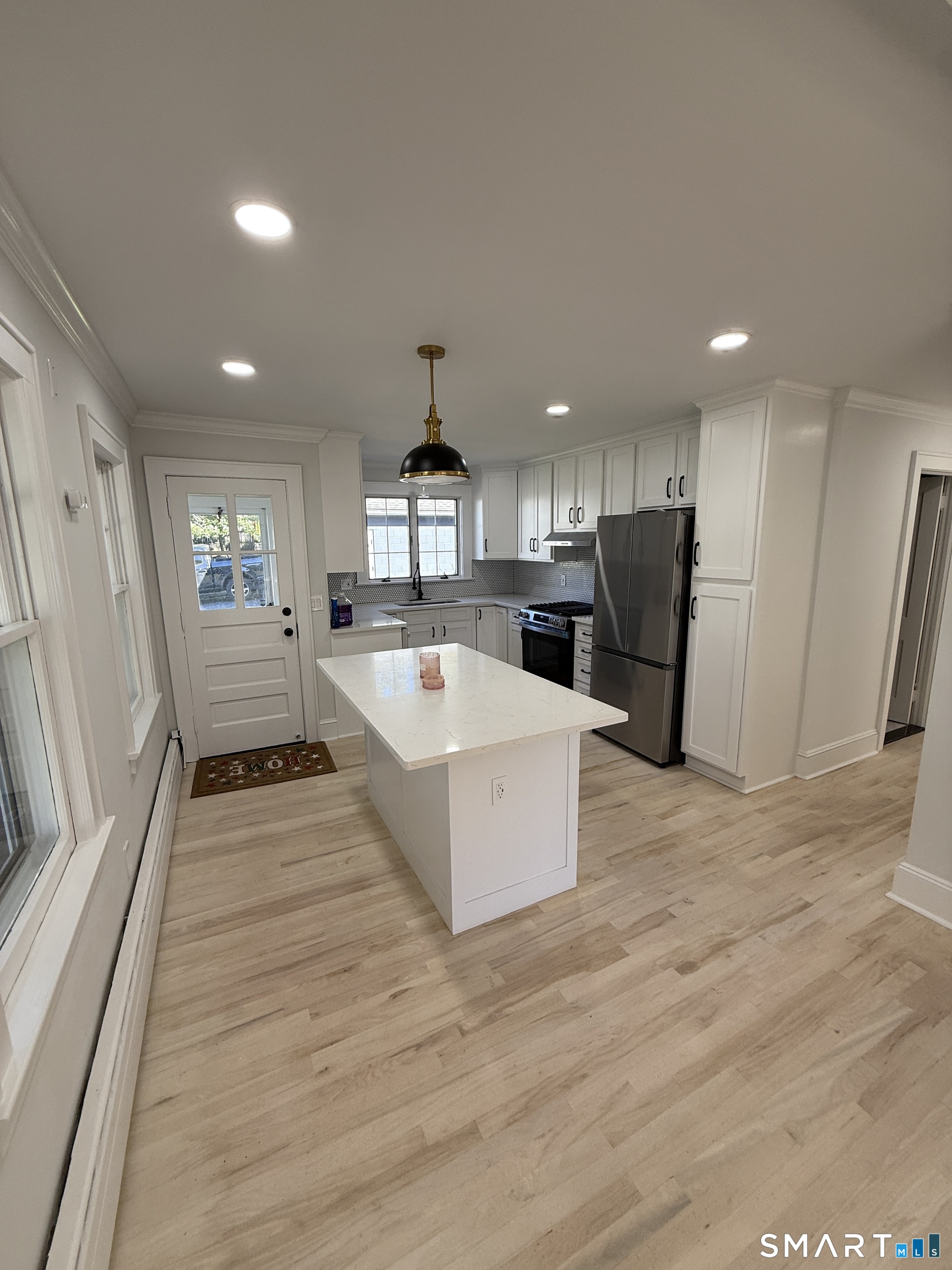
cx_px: 476
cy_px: 635
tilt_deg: -11.4
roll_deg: +0.2
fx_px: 513
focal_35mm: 14
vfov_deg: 102.1
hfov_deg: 85.7
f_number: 2.2
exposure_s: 1/99
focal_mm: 2.22
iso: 80
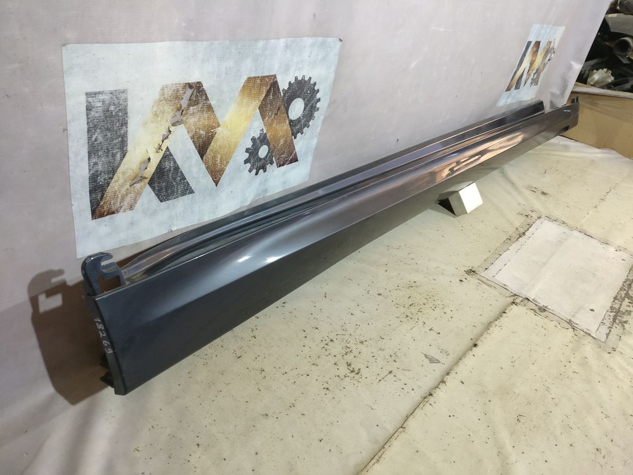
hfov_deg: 63.4
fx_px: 512
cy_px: 238
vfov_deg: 49.7
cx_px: 316
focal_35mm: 28
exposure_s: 1/25
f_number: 2
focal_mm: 4.26
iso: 500
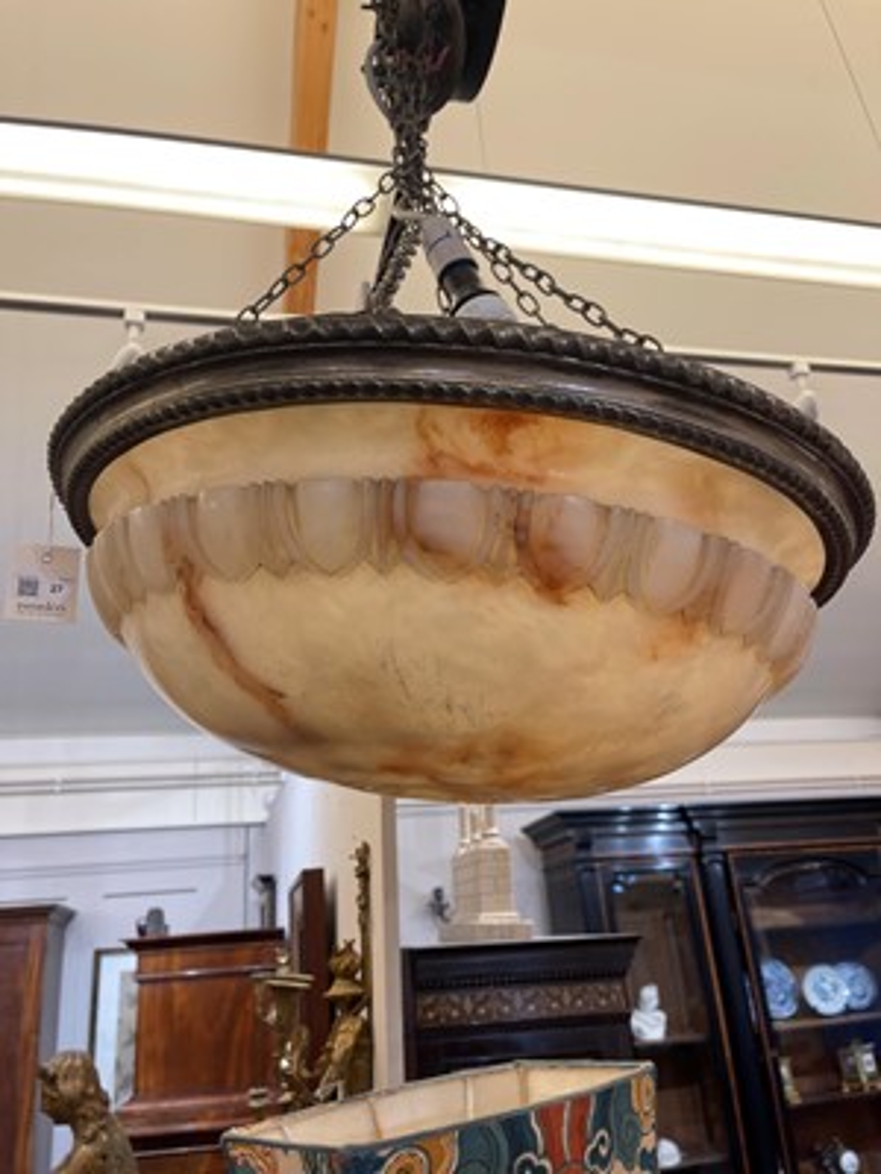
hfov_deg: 54.9
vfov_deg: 69.4
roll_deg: +3.0
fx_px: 848
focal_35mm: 25
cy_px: 587
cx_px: 440
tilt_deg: +22.2
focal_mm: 5.1
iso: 64
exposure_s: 1/50
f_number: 1.6
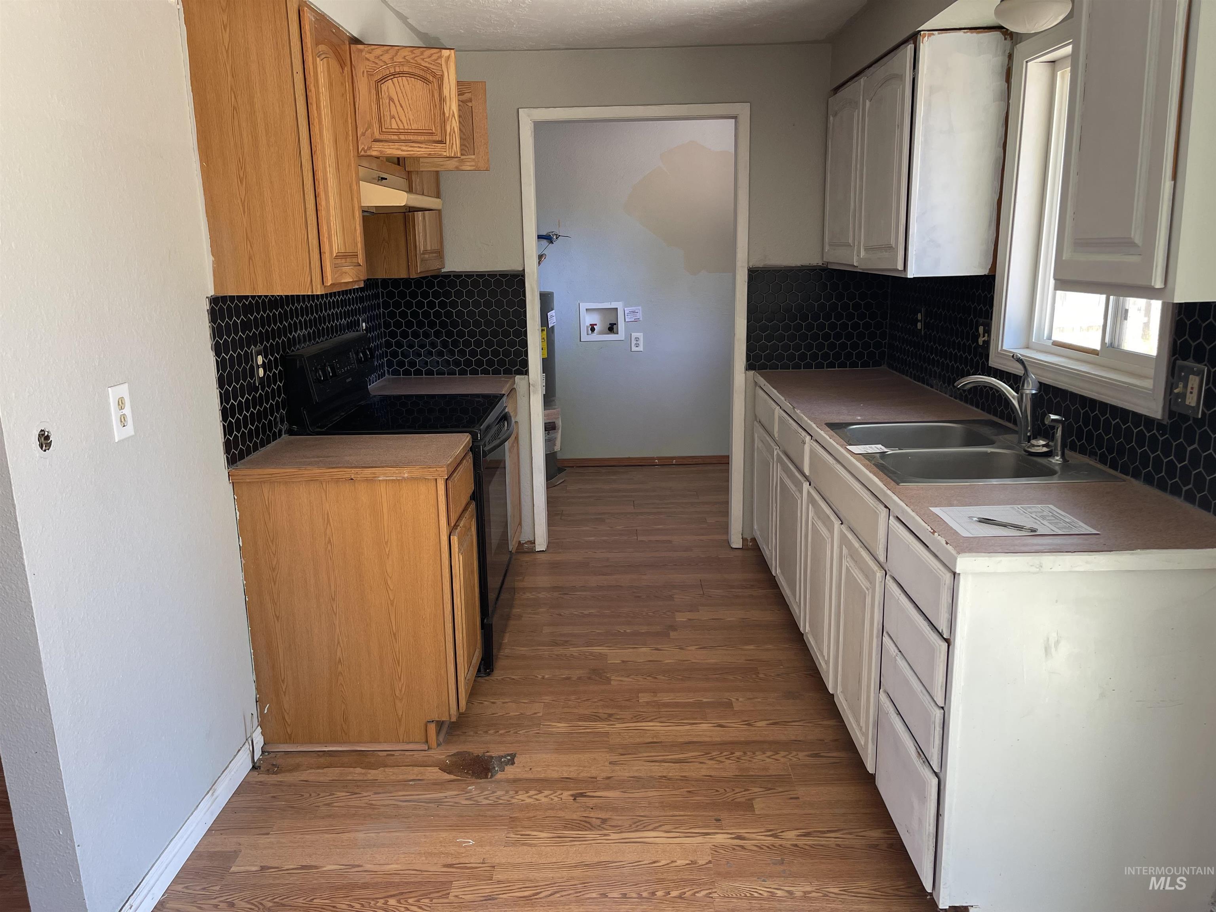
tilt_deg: -13.7
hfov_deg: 69.4
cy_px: 456
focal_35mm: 25
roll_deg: +1.2
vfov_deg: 54.9
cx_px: 608
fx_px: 878
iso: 125
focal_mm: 5.1
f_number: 1.6
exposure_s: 1/121
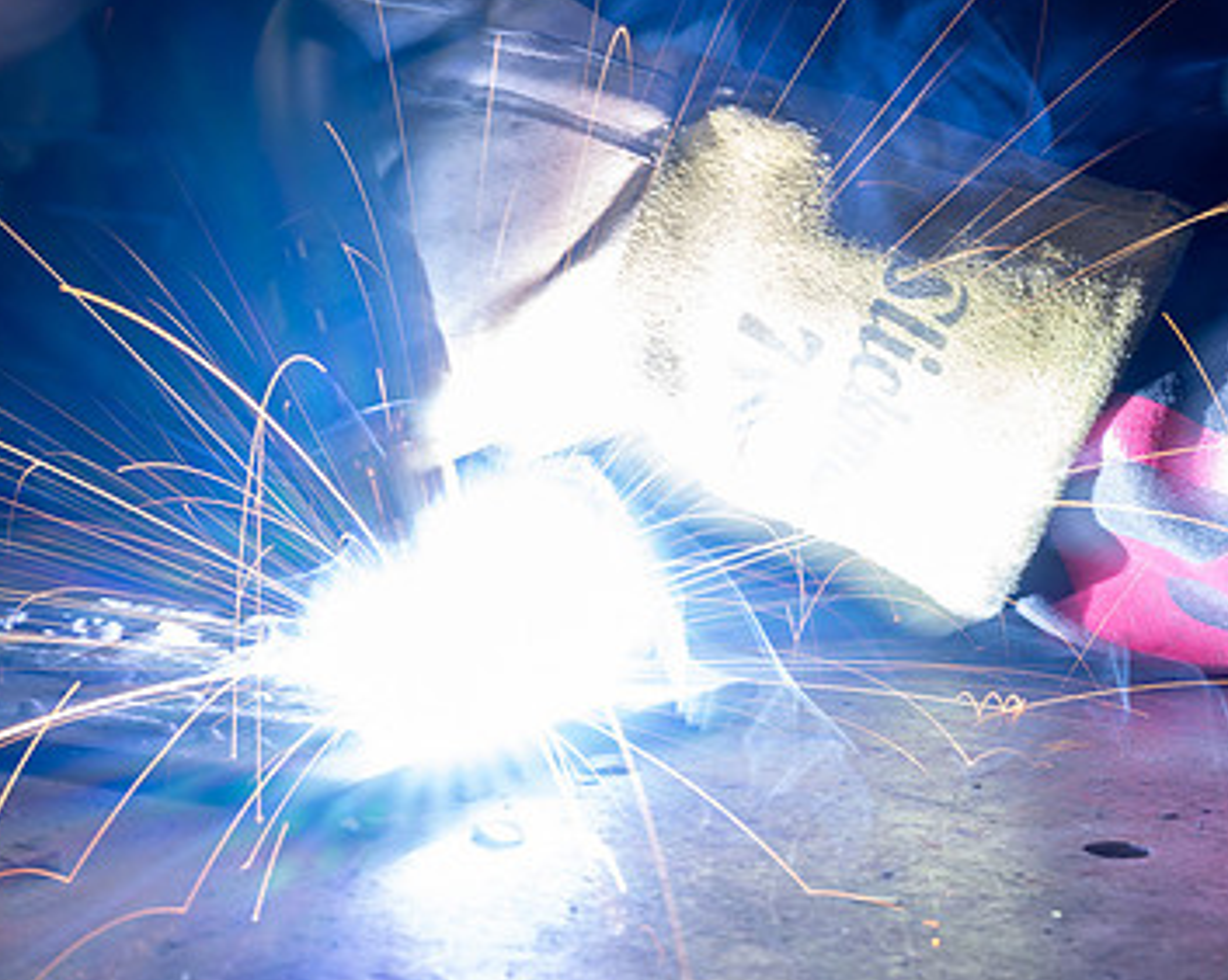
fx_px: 3923
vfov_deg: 14.3
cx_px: 456
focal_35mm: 108
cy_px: 429
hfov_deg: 17.8
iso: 50
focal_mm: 70
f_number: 13
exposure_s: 1/4
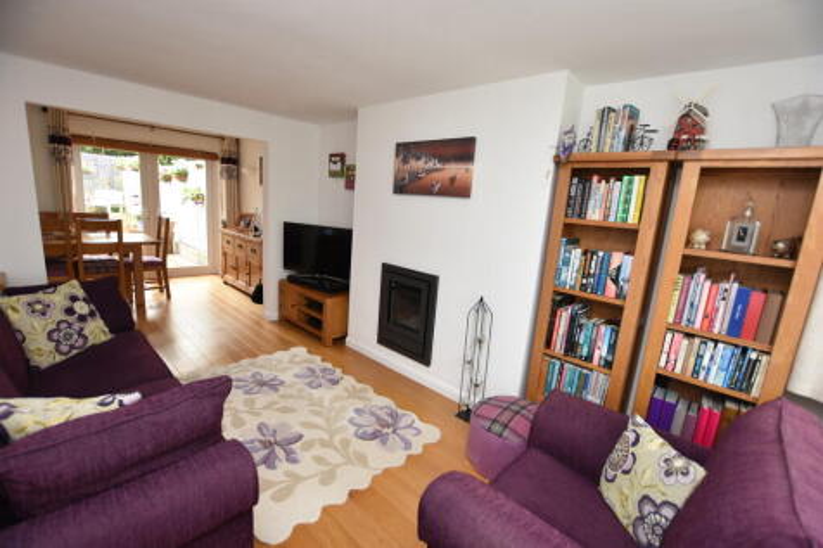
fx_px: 343
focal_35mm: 15
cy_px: 274
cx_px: 412
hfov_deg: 100.4
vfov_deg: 77.3
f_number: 4
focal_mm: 10
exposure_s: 1/60
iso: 200
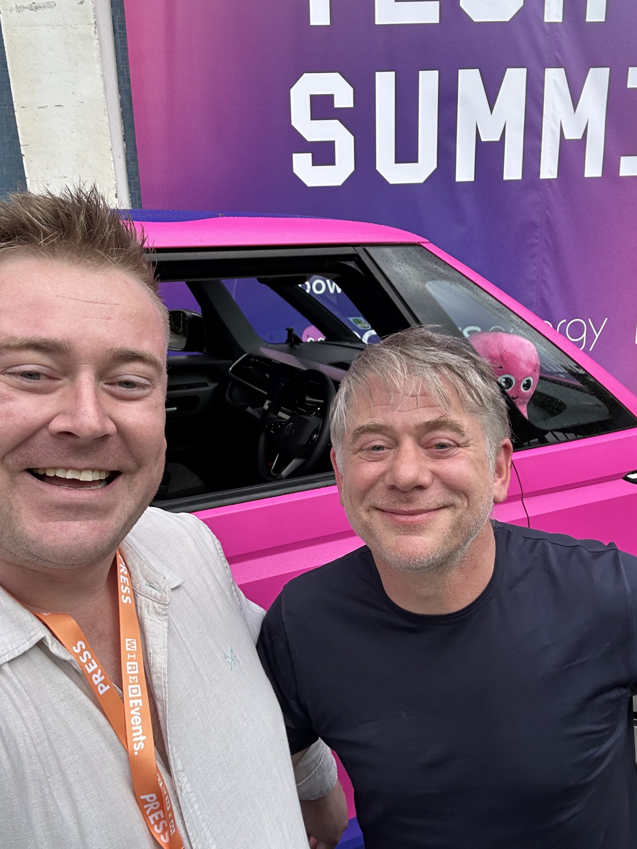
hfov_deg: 46.8
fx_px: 736
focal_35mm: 30
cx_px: 318
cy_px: 424
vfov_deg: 60.0
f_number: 1.9
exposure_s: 1/304
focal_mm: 2.69
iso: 25
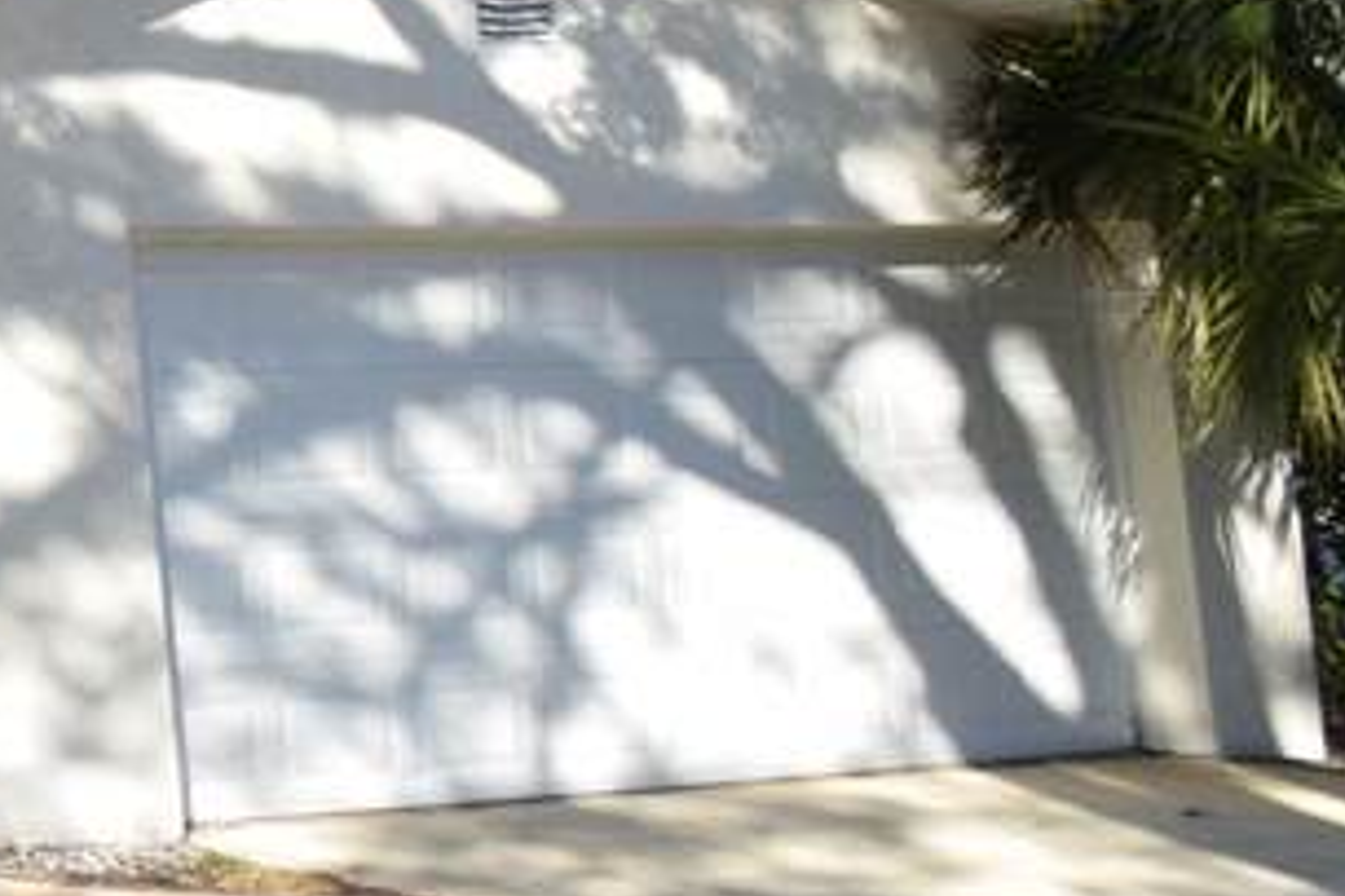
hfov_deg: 19.8
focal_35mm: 63
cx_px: -1257
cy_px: 121
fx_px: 2352
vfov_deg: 21.2
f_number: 6.3
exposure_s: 1/160
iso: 100
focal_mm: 10
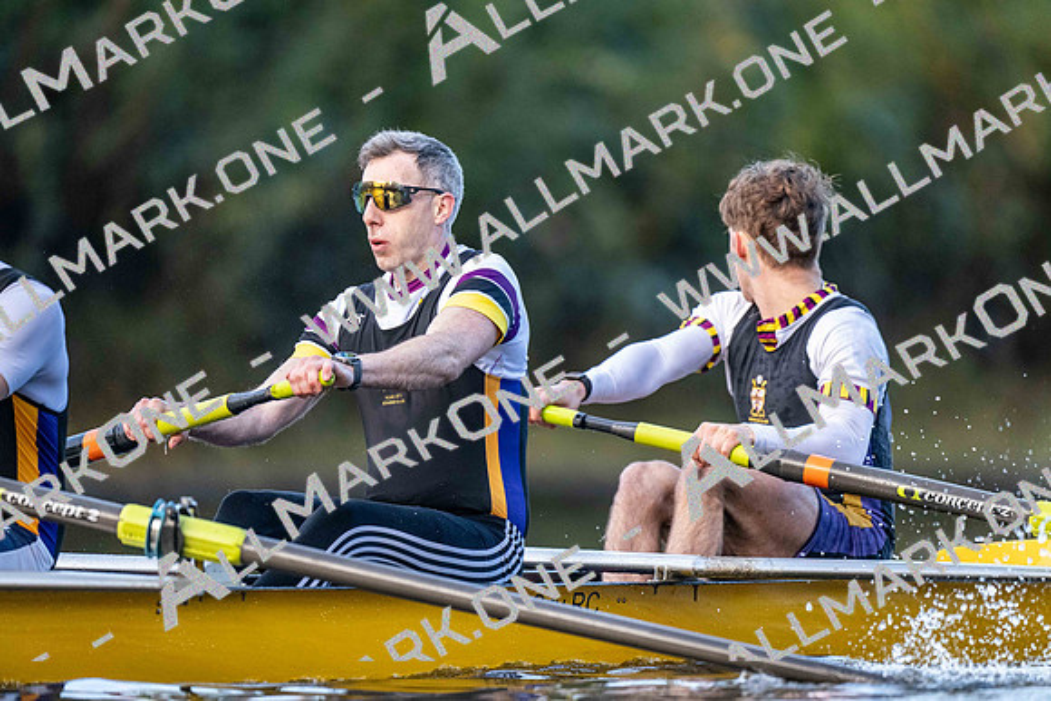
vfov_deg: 2.3
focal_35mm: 600
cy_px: 350
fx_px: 17520
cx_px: 526
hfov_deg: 3.4
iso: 4000
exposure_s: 1/2500
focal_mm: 600
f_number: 4
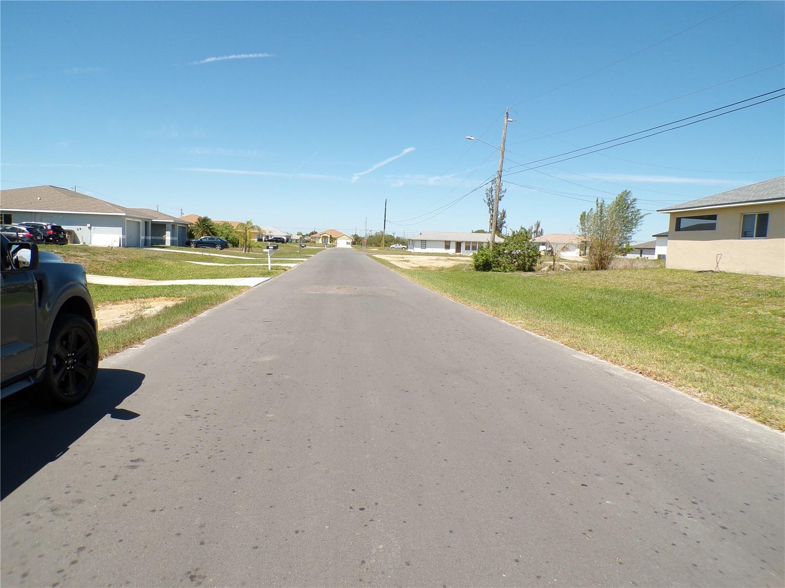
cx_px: 392
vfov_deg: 56.8
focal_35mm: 24
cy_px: 294
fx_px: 544
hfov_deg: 71.6
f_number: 4.4
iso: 100
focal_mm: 4.3
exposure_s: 1/640
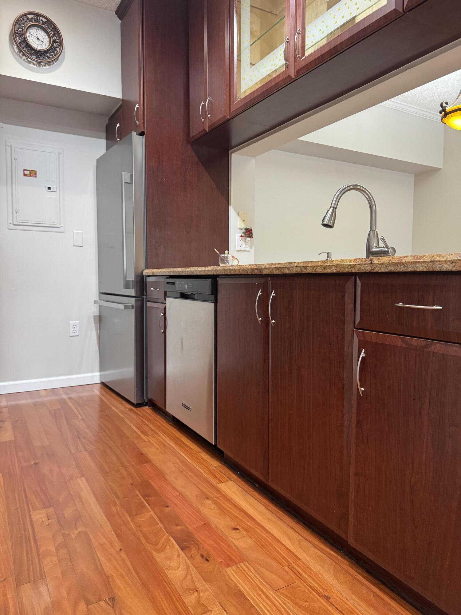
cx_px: 230
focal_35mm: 24
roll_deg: +0.4
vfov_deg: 71.6
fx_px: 426
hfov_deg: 56.8
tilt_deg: -3.3
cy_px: 308
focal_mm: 6.76
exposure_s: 1/60
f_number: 1.78
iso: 320
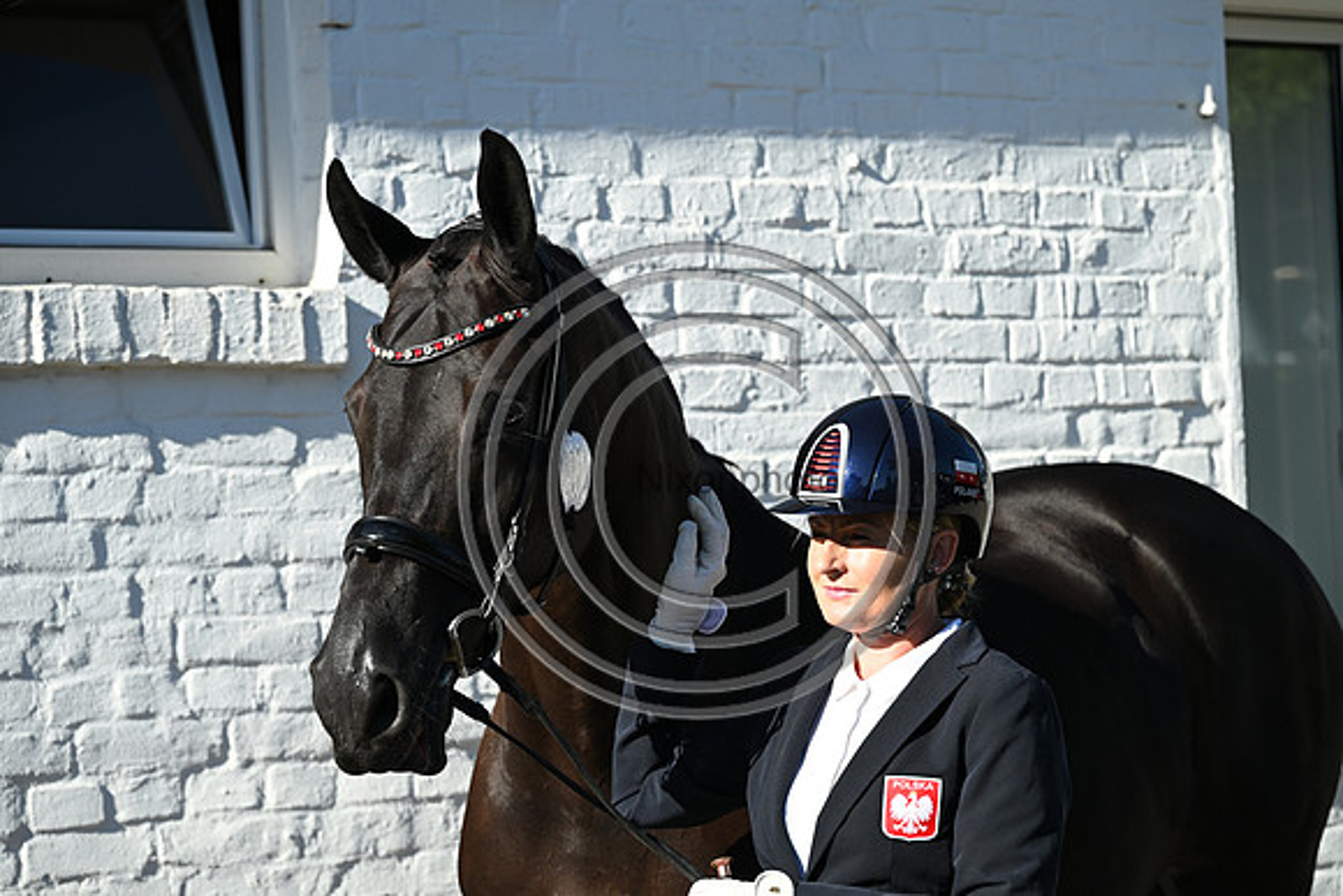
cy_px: 448
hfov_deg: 19.8
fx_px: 3843
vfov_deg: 13.3
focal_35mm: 103
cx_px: 672
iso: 450
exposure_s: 1/1600
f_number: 5.6
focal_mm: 103
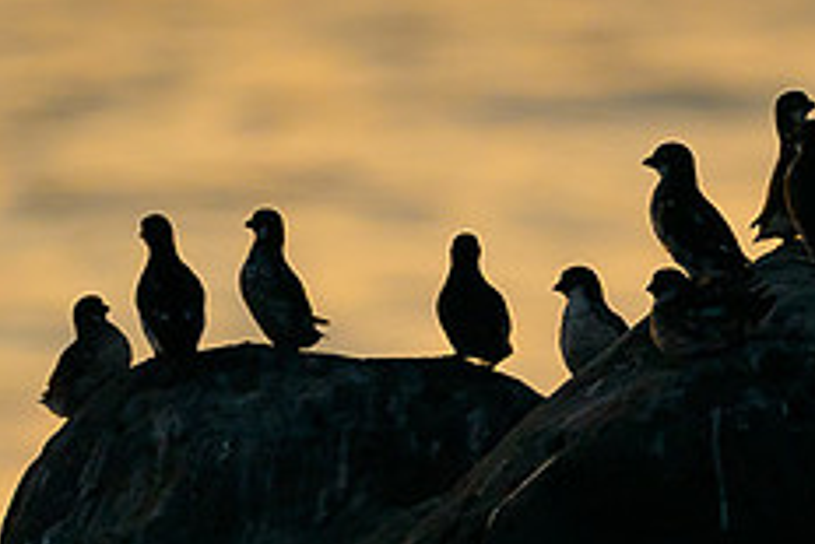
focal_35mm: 1365
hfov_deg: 1.5
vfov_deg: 1.0
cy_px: 336
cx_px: 922
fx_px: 30920
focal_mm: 400
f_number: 6.3
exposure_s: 1/250
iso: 400
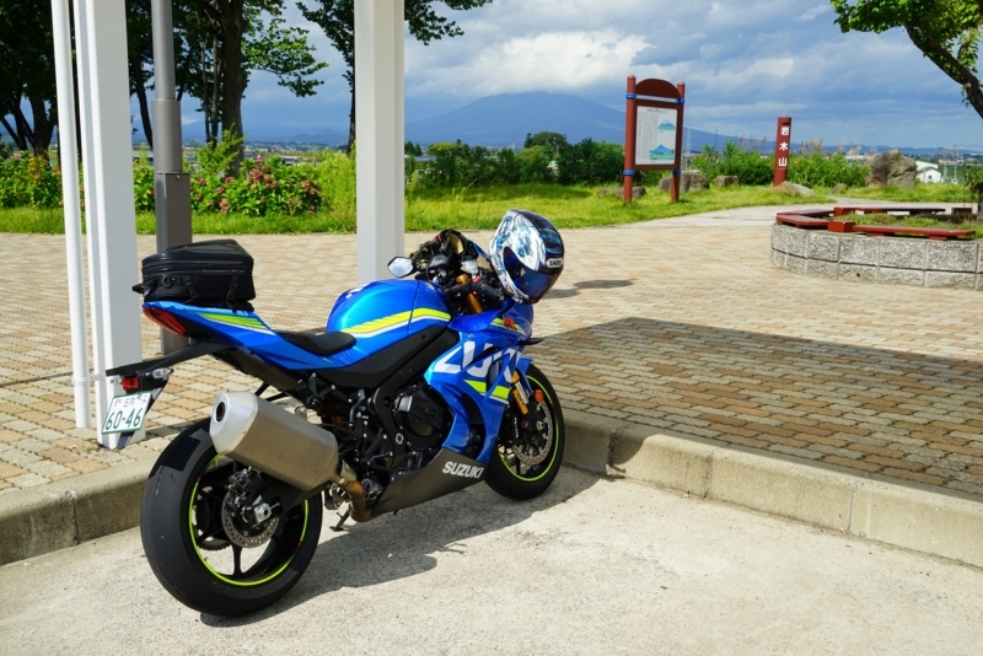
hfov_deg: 51.9
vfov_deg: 36.0
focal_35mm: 37
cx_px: 492
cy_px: 328
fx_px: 1011
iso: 100
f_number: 11
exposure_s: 1/125
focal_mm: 37
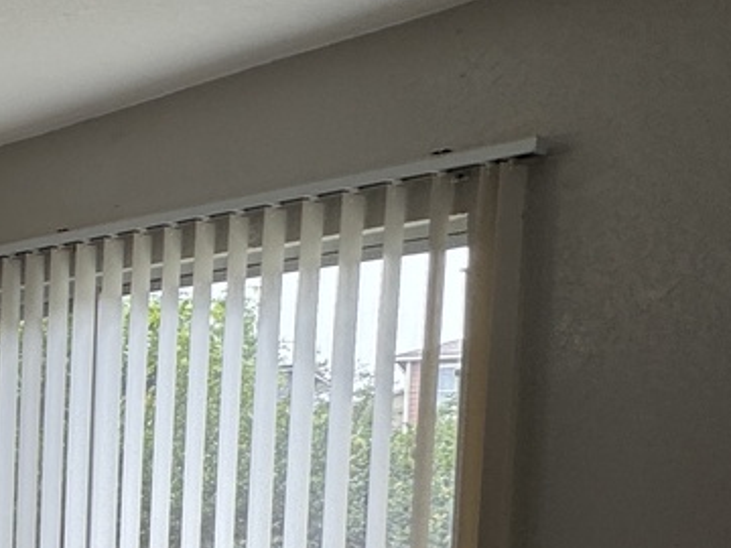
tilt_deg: -3.5
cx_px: -587
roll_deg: +1.9
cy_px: 538
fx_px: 1183
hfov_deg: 21.7
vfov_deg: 25.0
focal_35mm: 56
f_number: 2.2
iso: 40
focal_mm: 2.22
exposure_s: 1/180
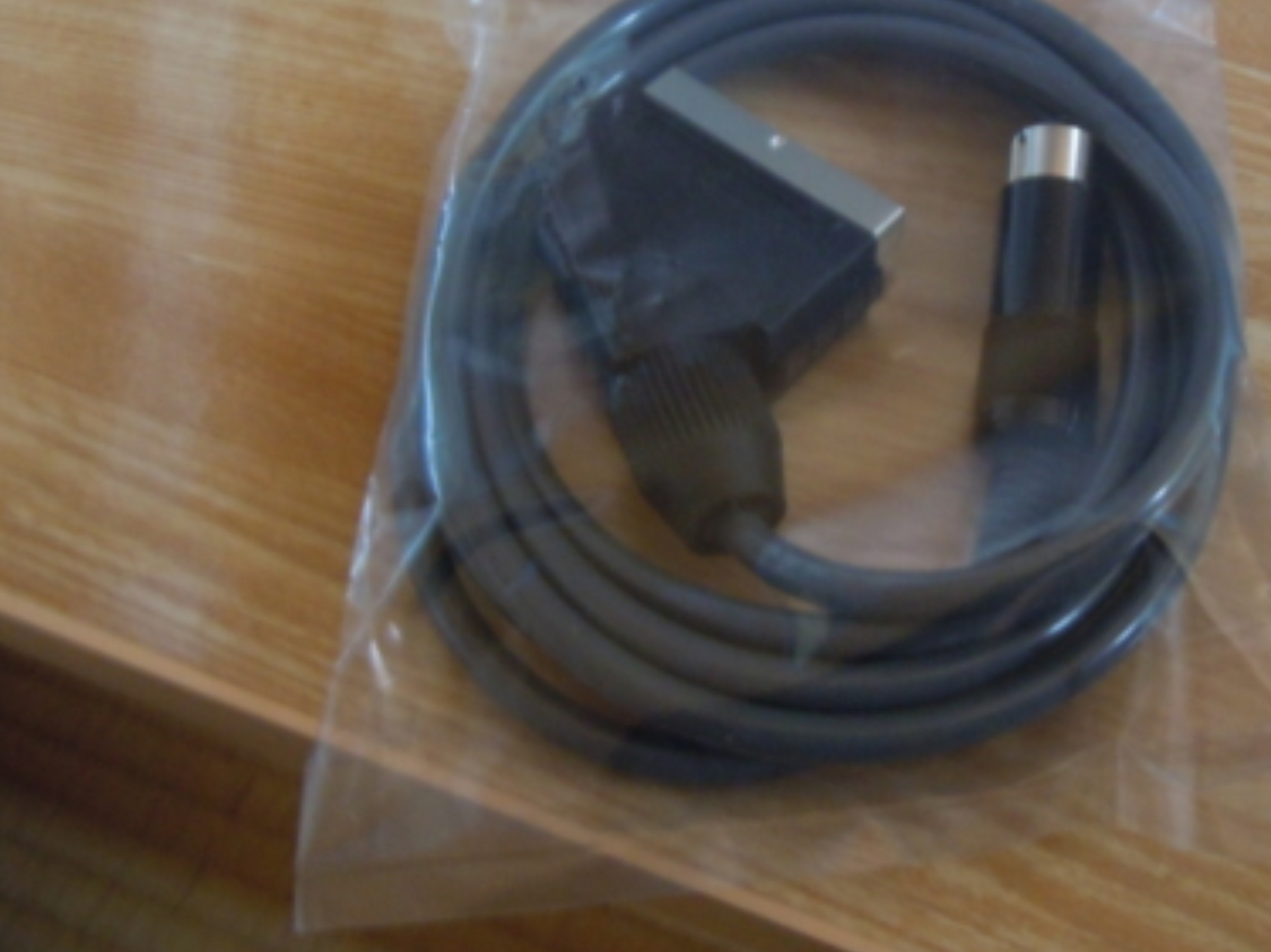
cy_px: 241
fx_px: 1762
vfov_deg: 29.8
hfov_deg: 39.2
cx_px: 851
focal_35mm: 48
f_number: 3.5
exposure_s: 1/2.5
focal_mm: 5.4
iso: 400
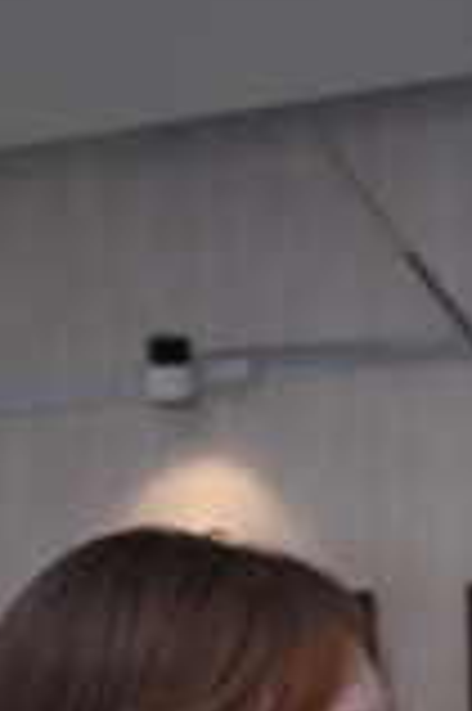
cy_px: 1210
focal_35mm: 156
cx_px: 679
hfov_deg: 8.6
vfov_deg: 12.3
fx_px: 3075
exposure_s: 1/160
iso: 800
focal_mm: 38
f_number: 4
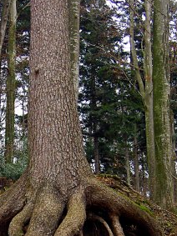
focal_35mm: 106
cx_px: 56
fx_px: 723
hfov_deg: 13.9
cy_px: 198
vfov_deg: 18.3
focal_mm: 9.9
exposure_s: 1/80
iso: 200
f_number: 3.8
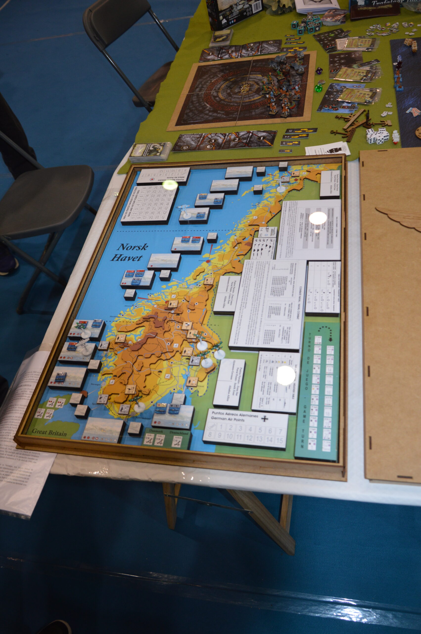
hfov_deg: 47.8
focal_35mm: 27
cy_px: 317
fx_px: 474
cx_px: 210
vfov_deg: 67.4
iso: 500
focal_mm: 18
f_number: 3.5
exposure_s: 1/60
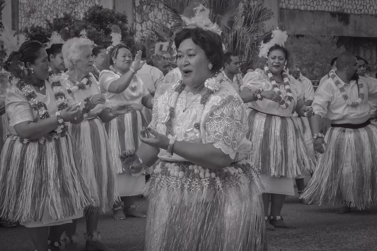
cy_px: 126
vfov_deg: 13.0
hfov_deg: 19.5
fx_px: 1099
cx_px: 188
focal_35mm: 105
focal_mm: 70
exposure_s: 1/750
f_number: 13
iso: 1600
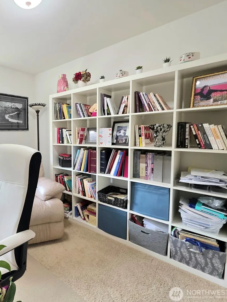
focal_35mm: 18
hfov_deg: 61.6
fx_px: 157
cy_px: 148
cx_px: 27
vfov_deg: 87.7
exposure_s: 1/60.2
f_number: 1.9
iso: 200
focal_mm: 2.2
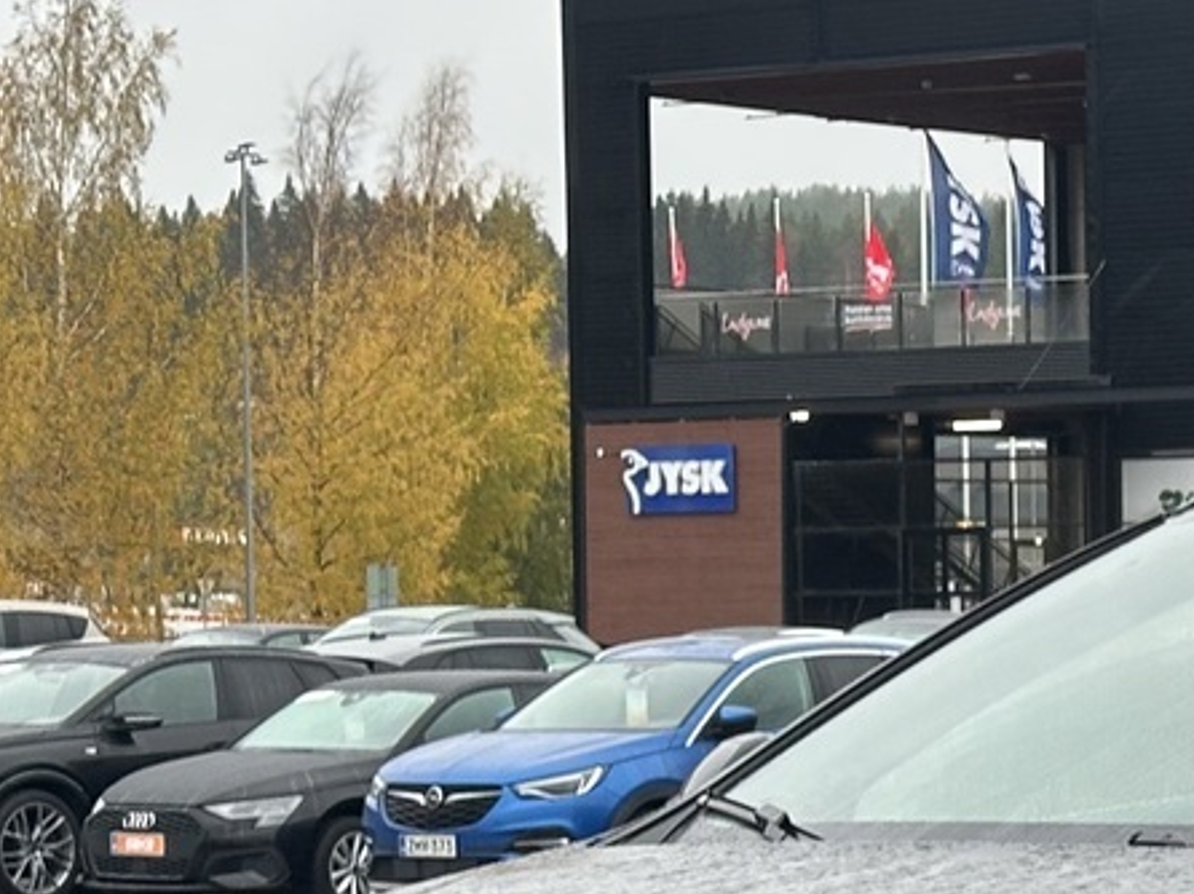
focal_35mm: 155
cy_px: 1060
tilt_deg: -4.4
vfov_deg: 9.4
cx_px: 1384
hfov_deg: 12.5
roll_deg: +0.1
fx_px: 5343
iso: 80
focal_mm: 6.86
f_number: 1.78
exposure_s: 1/70
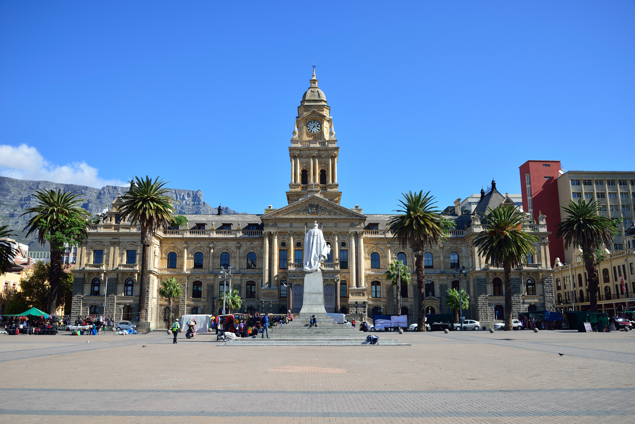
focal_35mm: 29
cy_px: 212
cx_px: 318
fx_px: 512
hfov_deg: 63.6
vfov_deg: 45.0
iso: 100
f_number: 6.3
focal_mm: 29
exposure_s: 1/250
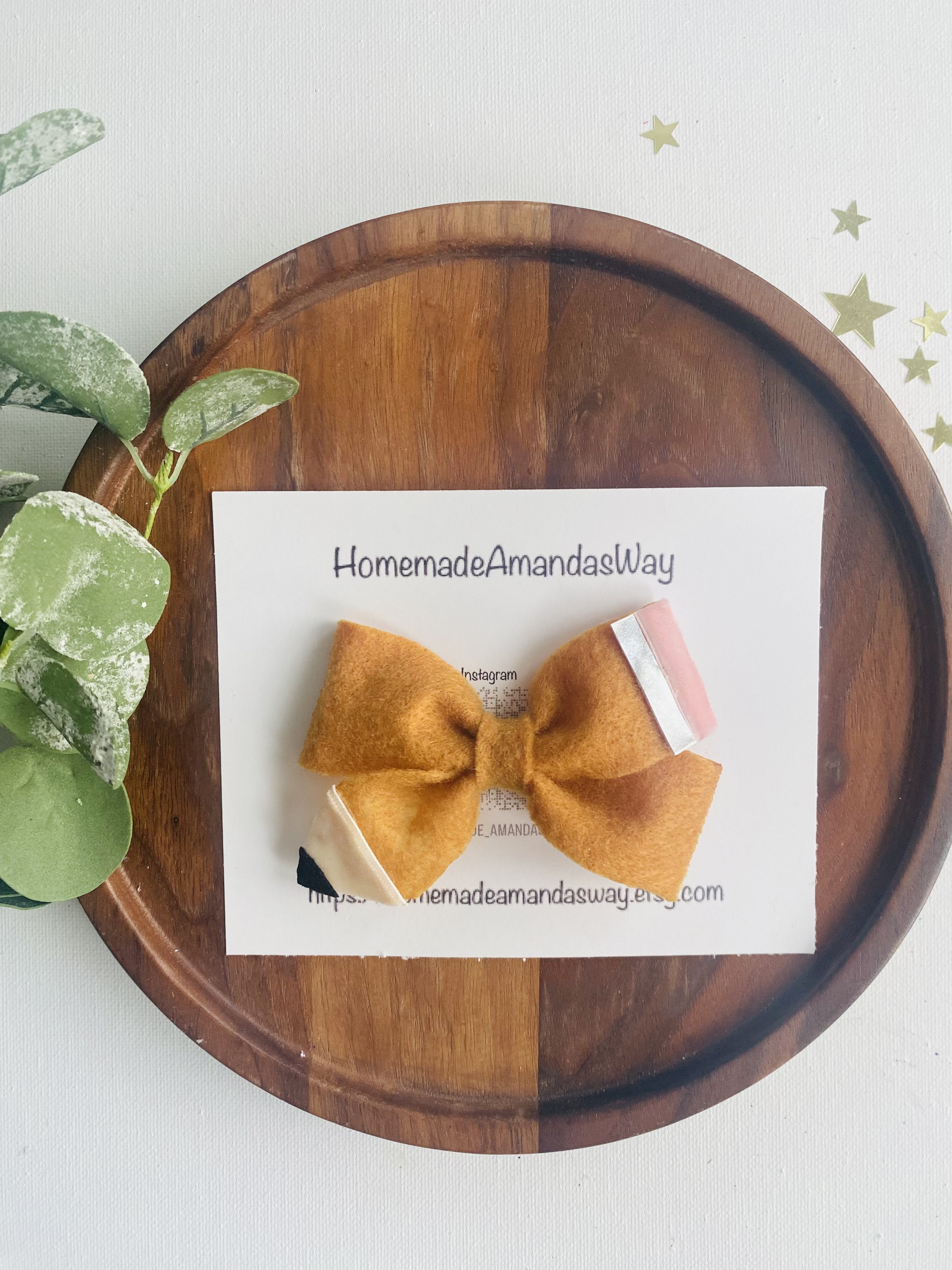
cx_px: 476
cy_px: 635
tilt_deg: -86.5
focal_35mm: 26
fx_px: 953
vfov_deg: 67.3
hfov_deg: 53.1
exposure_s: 1/111
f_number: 1.8
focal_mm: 4.25
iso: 125
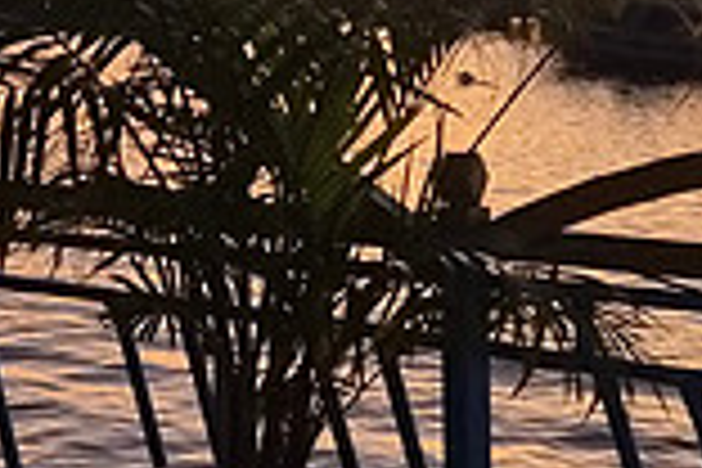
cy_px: -29
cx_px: 176
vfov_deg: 15.0
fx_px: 1735
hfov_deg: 22.7
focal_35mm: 89
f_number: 1.8
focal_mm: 5.4
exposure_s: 1/100
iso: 500
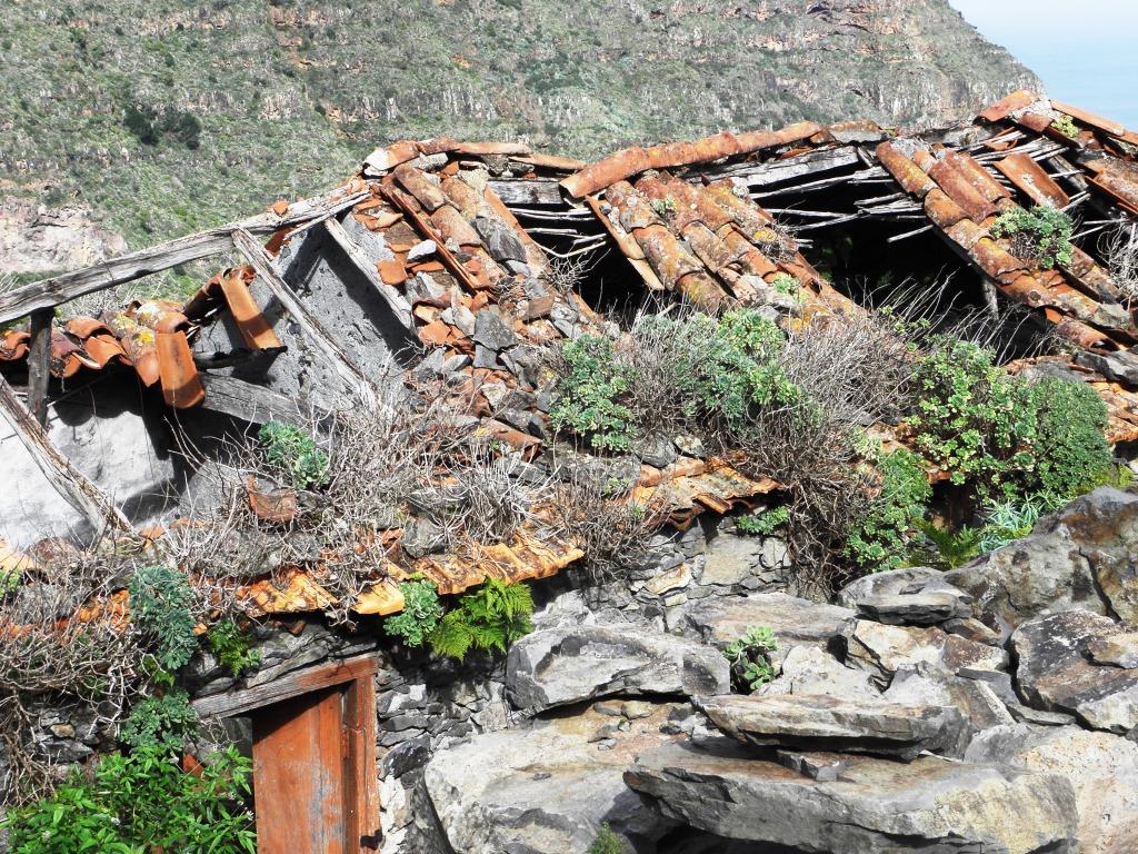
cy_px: 427
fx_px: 2005
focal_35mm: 61
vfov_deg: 24.0
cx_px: 569
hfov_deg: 31.7
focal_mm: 11.02
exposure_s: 1/125
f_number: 5.6
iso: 64
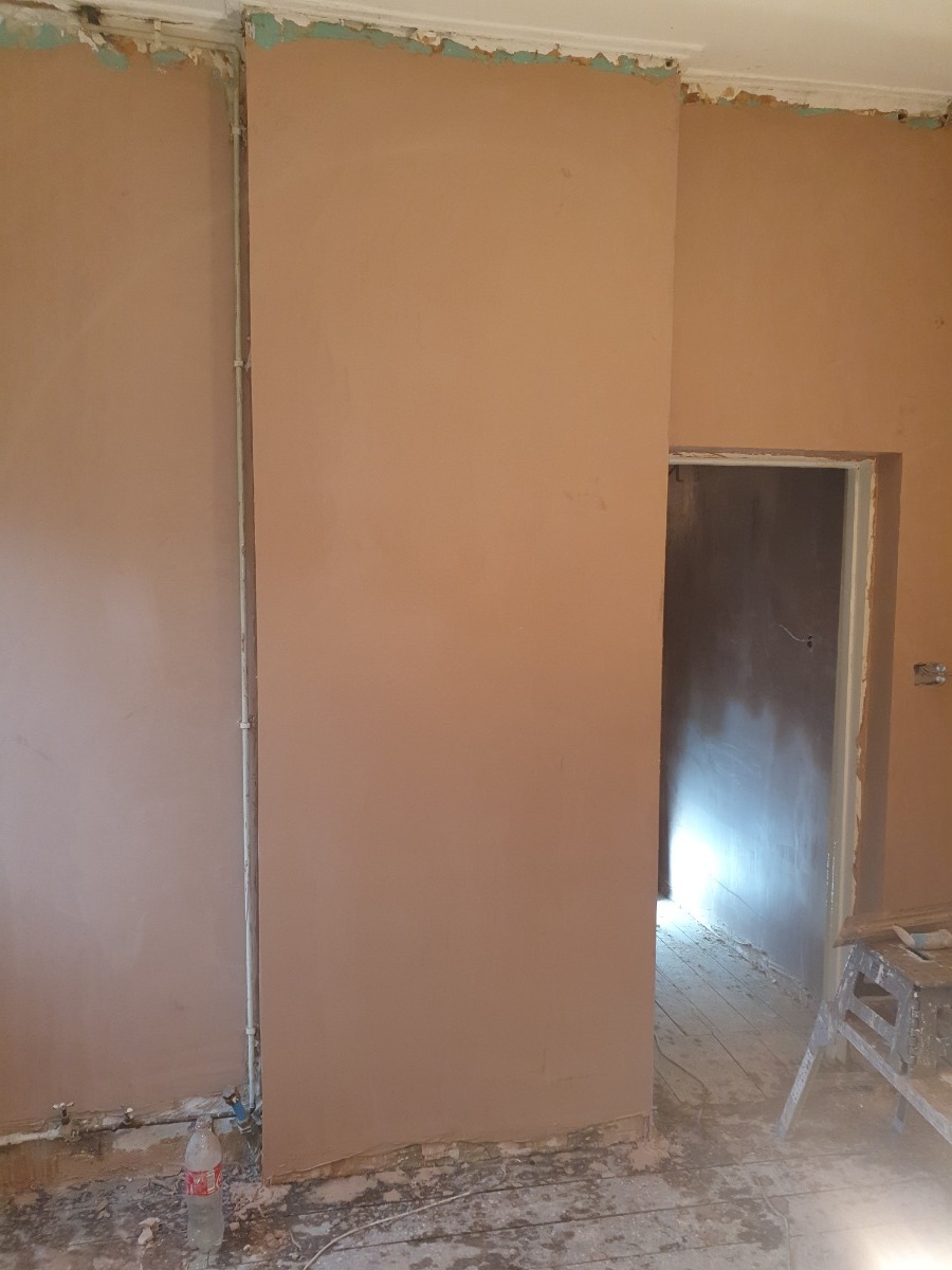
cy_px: 635
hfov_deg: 53.1
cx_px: 476
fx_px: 953
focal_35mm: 26
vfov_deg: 67.3
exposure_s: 1/33
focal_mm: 4.32
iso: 125
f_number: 2.4
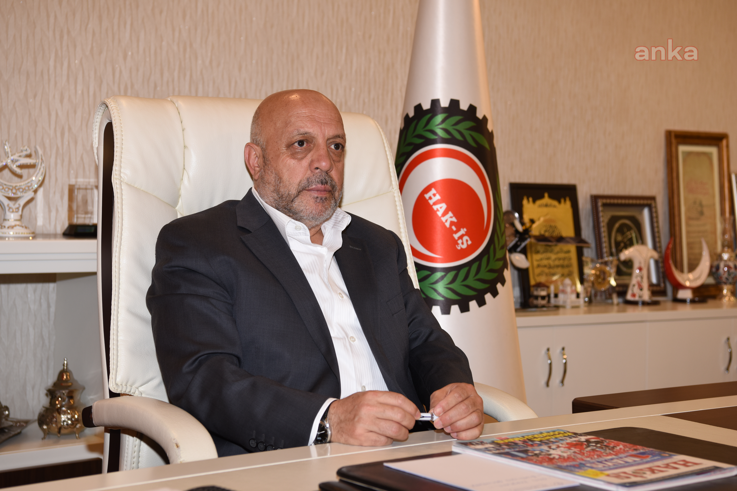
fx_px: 1228
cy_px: 246
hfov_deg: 33.4
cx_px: 368
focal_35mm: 60
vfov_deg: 22.6
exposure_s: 1/60
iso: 400
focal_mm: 60
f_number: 5.6
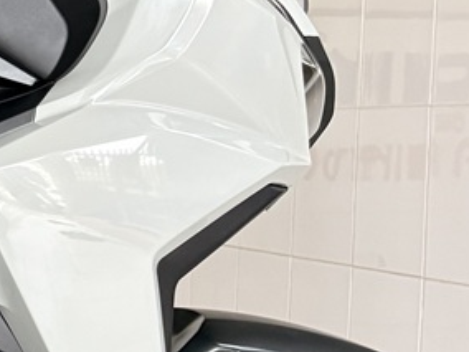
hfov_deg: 13.9
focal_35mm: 117
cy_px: 245
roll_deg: +0.4
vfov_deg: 12.6
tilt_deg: -4.5
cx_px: -499
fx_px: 1585
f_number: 1.6
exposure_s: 1/60
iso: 160
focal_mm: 5.96
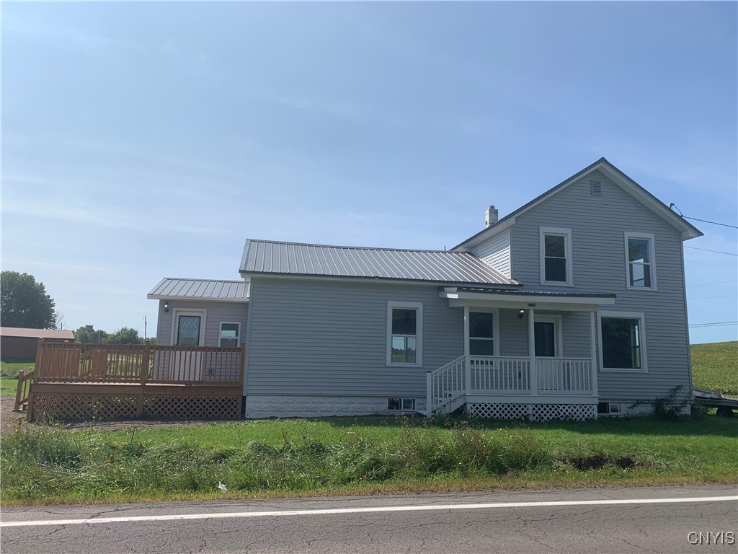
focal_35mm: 26
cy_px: 277
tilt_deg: +9.5
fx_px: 554
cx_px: 369
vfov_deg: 53.1
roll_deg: -2.3
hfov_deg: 67.3
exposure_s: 1/4464
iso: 25
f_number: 1.8
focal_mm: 4.25
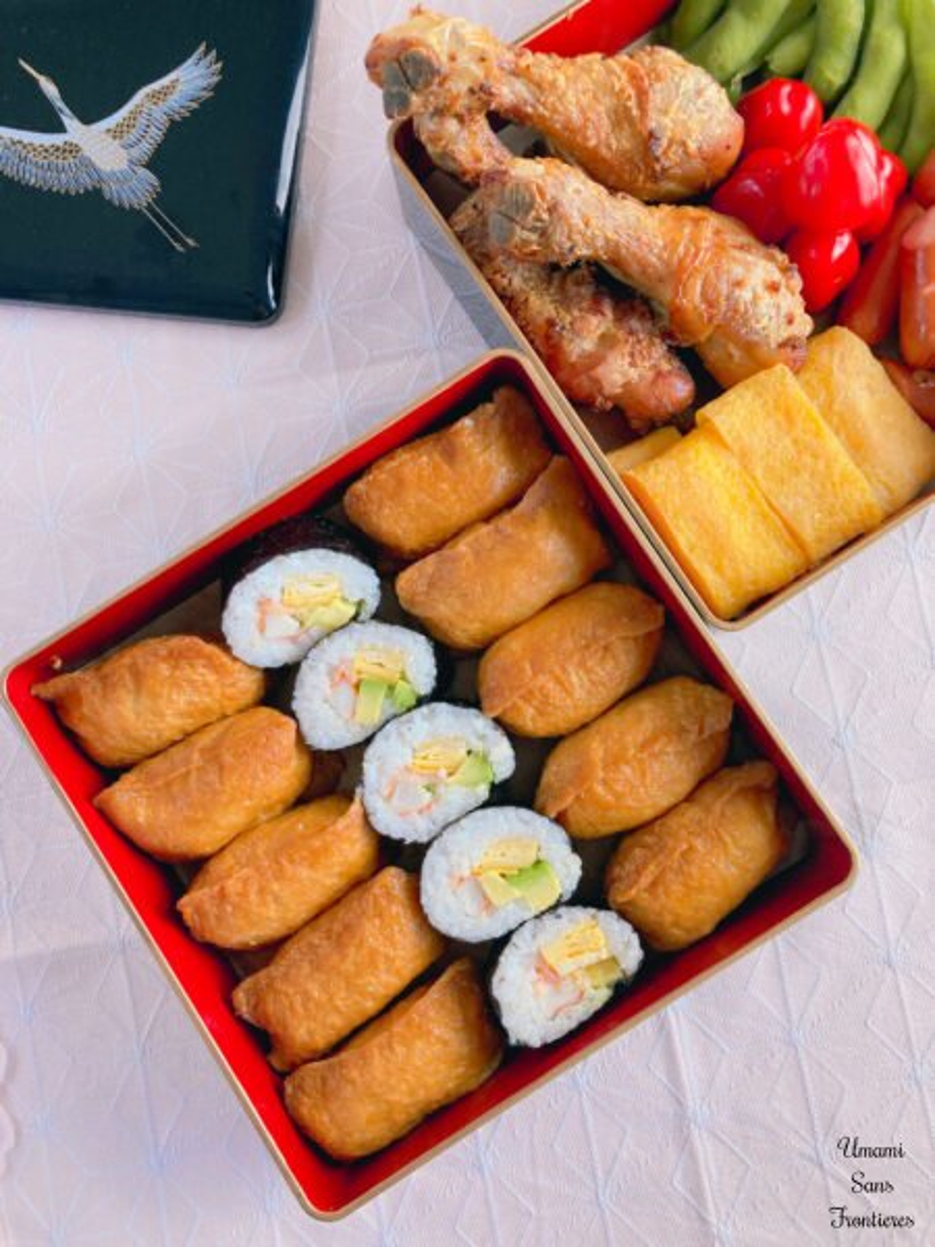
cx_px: 468
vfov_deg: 63.4
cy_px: 624
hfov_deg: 49.7
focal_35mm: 28
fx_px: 1008
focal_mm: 3.99
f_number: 1.8
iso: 50
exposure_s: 1/50
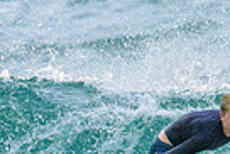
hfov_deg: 0.6
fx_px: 22551
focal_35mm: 3526
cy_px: 239
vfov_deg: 0.4
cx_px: 148
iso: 2500
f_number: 11
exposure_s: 1/2000
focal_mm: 600
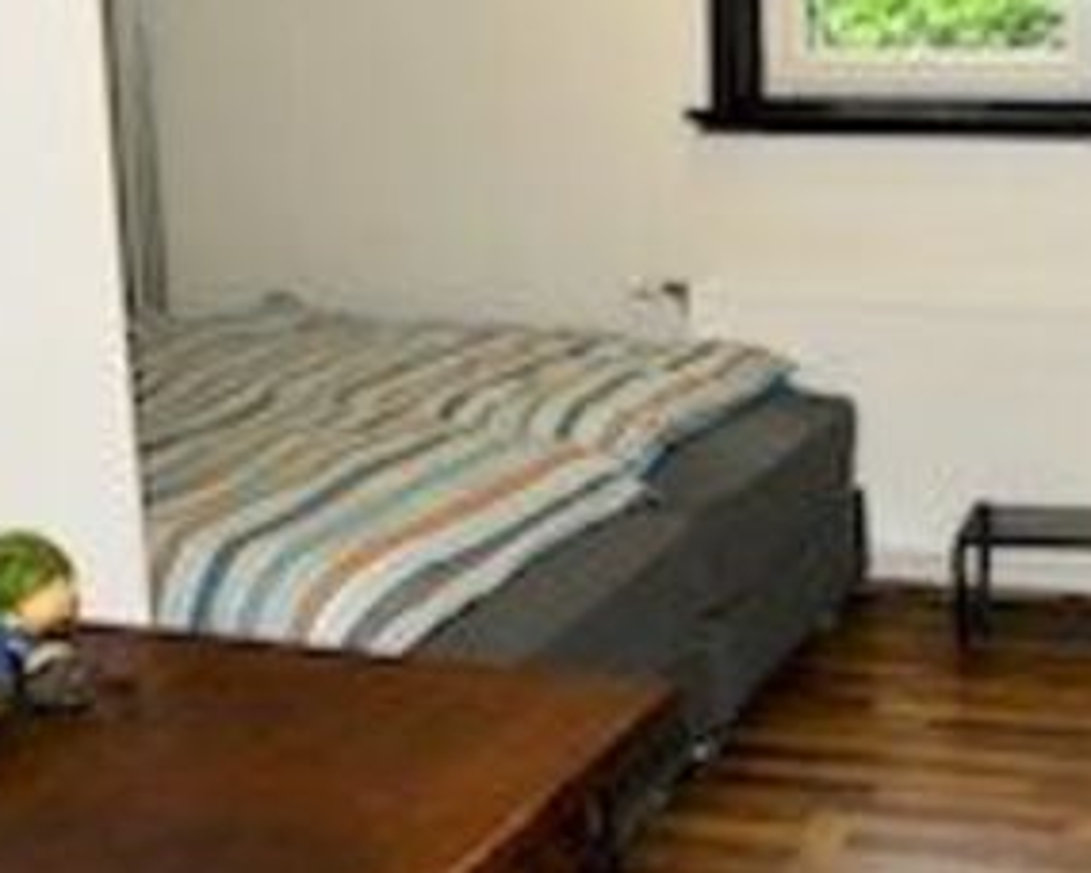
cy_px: 245
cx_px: 1045
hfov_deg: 31.0
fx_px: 1840
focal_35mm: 57
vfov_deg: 26.4
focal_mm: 16
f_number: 4.5
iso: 640
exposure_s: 1/60
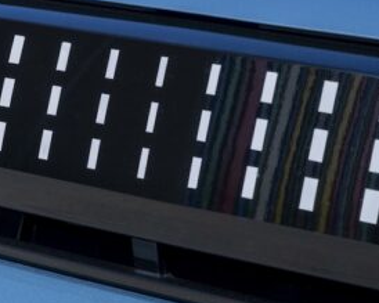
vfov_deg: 8.4
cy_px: 1
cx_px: -120
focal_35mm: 184
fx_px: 2063
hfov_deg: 10.3
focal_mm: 70
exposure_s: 1/160
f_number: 9
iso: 64
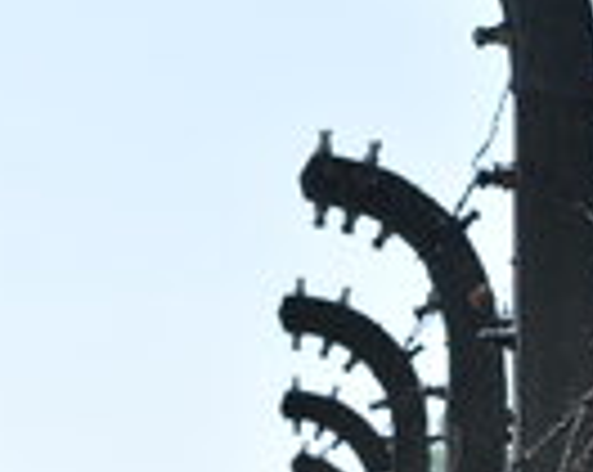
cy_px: 474
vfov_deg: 6.5
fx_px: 4123
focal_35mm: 235
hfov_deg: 8.2
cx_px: 651
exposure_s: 1/250
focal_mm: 55
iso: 160
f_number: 8
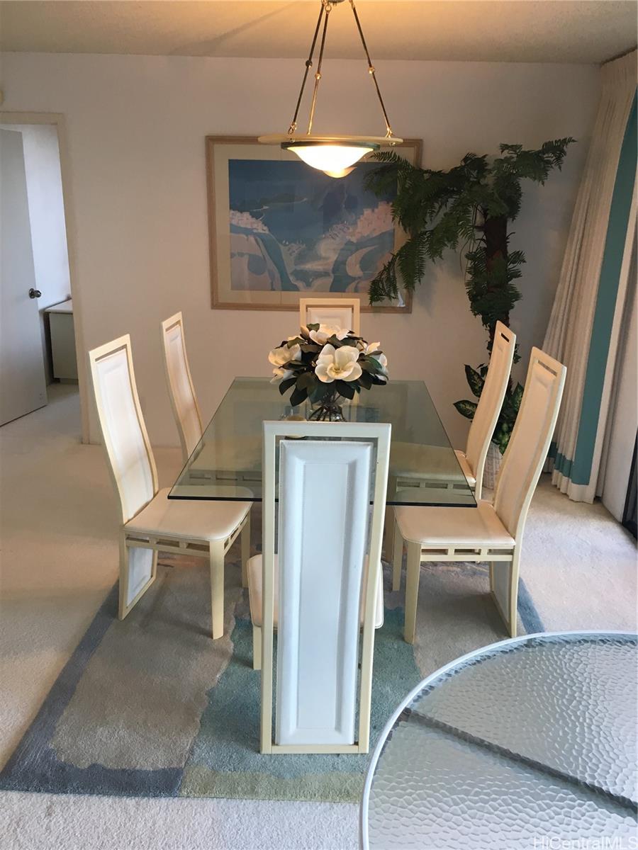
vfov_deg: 61.7
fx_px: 713
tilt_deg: -17.6
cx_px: 319
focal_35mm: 29
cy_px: 425
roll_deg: -0.2
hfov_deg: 48.2
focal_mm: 4.15
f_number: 2.2
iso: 32
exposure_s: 1/30
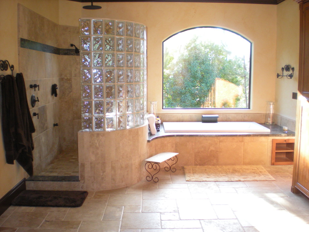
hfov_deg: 49.0
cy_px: 116
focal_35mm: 38
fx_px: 339
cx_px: 154
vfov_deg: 37.7
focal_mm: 6.3
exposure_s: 1/44.2
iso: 173
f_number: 3.1
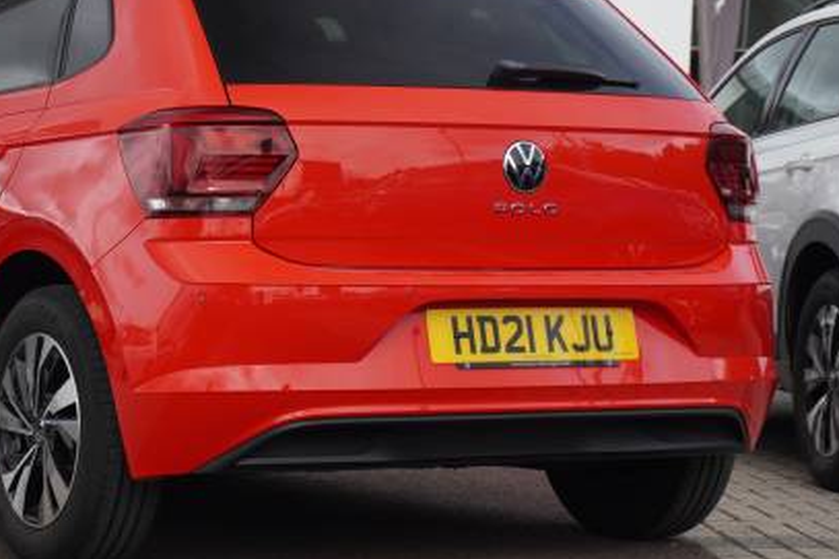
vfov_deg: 11.6
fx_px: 2749
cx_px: 206
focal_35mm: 118
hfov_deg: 17.3
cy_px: 250
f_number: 5.6
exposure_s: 1/200
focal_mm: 50
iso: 125
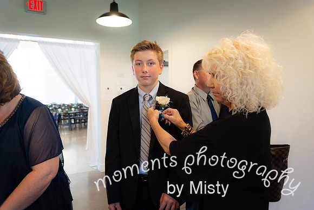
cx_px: 157
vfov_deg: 42.3
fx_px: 270
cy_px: 105
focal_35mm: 31
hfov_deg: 60.3
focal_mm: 31
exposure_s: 1/125
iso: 320
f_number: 3.2
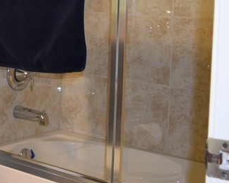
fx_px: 569
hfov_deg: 19.7
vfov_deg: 18.0
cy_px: 18
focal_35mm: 84
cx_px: -117
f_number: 5
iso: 800
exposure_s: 1/100
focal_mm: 18
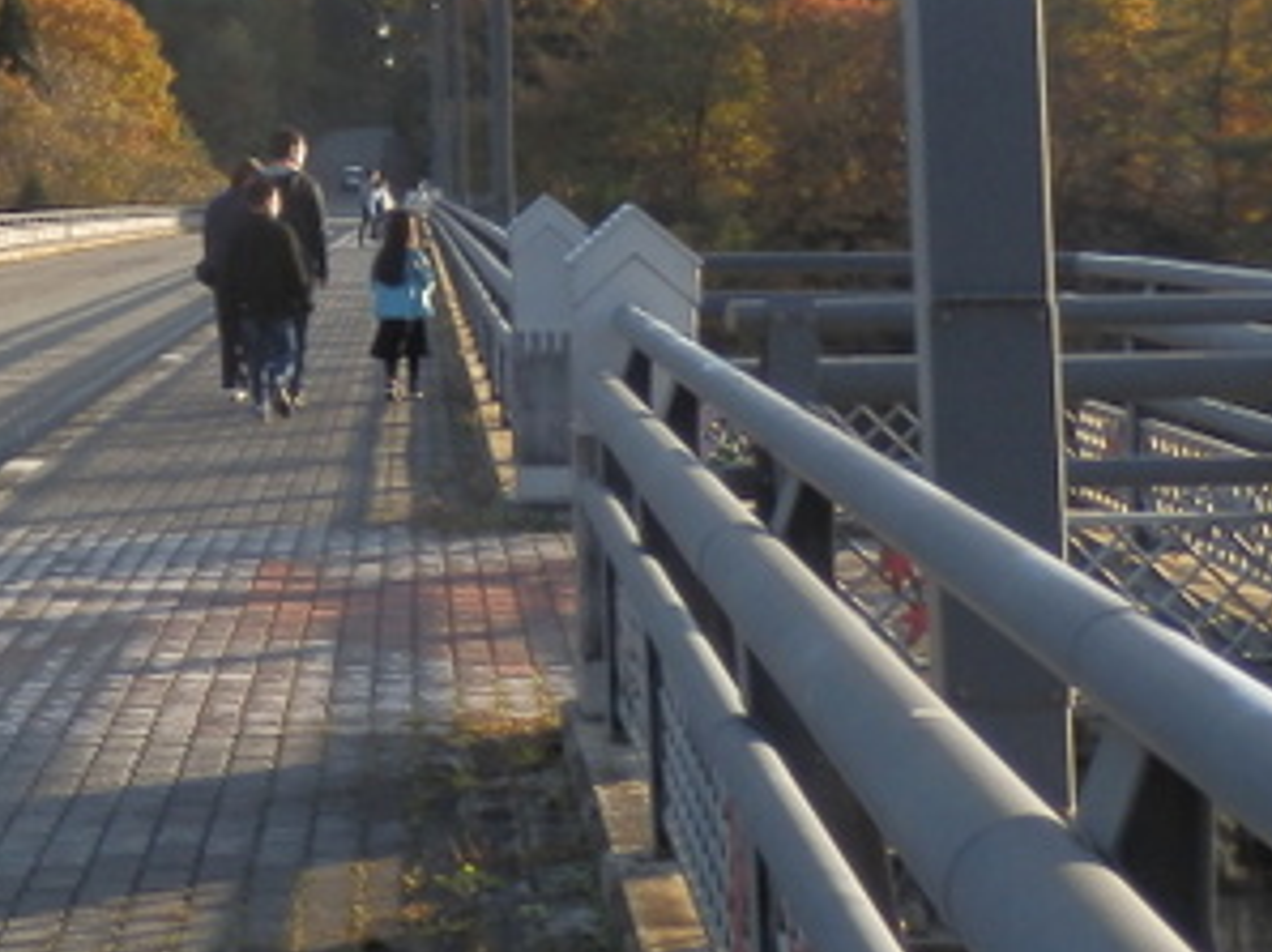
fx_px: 3084
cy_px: 30
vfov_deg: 17.2
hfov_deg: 21.5
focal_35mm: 84
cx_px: -282
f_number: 3
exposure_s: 1/400
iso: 80
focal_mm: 4.5
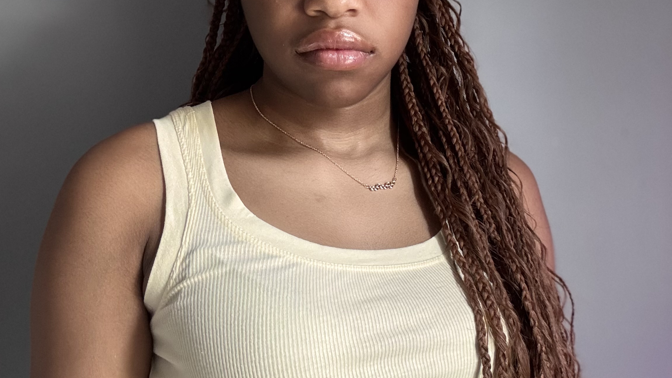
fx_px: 784
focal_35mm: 44
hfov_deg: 46.4
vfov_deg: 27.0
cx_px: 334
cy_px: 144
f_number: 1.9
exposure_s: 1/45
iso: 320
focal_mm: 2.69
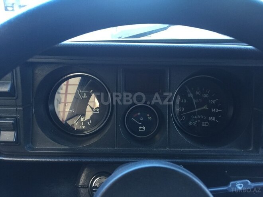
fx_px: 220
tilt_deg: -22.6
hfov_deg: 61.7
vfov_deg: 48.2
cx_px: 132
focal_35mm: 29
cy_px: 98
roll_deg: -0.8
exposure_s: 1/33
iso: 64
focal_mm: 4.15
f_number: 2.2
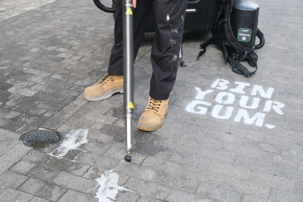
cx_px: 152
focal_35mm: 53
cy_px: 101
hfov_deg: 37.5
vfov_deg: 25.5
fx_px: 446
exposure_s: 1/75
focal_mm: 35.3
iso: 320
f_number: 5.6
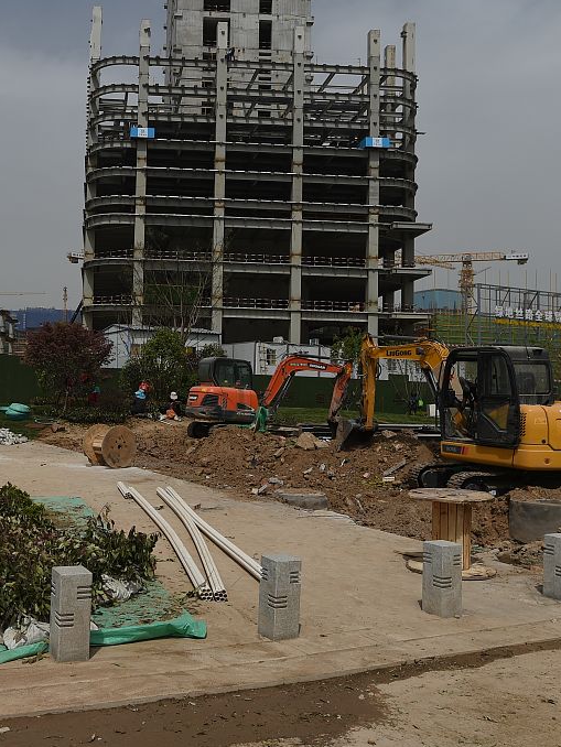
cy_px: 361
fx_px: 734
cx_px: 130
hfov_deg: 40.5
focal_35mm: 34
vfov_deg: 53.9
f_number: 5.6
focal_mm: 20
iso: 100
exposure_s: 1/1600
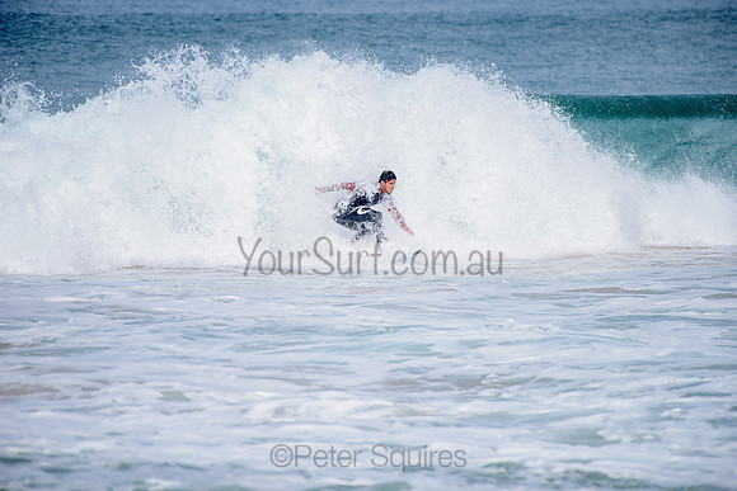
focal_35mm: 500
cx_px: 368
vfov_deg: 2.8
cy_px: 246
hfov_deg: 4.1
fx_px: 10240
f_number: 5.6
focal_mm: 500
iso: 250
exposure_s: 1/2000
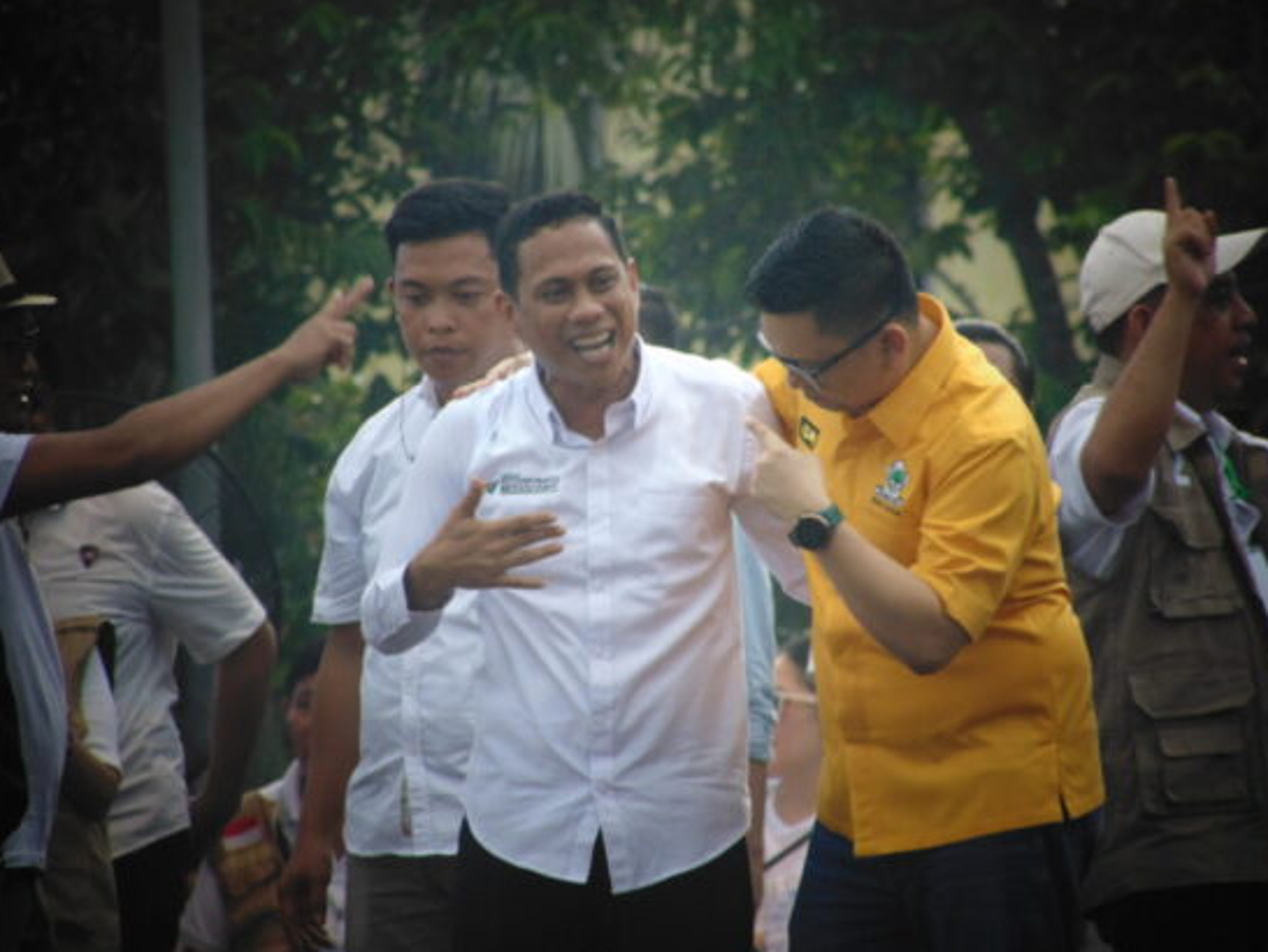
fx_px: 28731
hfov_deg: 2.5
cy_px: 462
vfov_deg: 1.9
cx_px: 680
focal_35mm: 784
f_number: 5.1
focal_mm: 128
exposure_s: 1/125
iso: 320
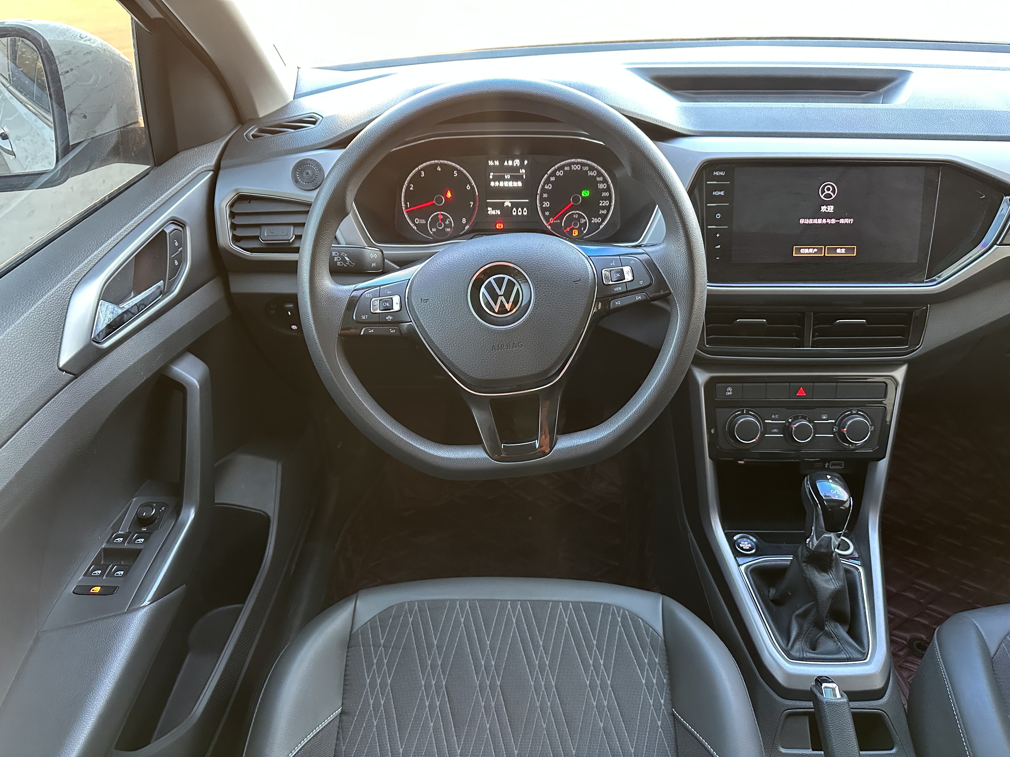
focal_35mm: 24
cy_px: 378
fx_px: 700
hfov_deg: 71.6
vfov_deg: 56.8
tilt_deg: -35.9
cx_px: 505
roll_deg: +1.2
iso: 500
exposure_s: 1/60
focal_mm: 6.86
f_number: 1.78
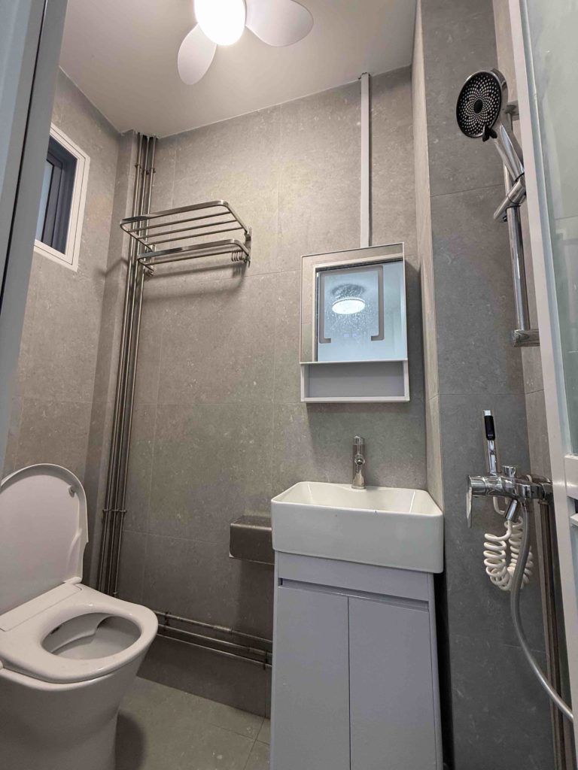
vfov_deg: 102.1
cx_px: 289
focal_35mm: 14
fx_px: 312
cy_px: 385
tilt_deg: +8.8
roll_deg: -1.1
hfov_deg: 85.7
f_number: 2.2
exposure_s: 1/100
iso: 200
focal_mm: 2.22
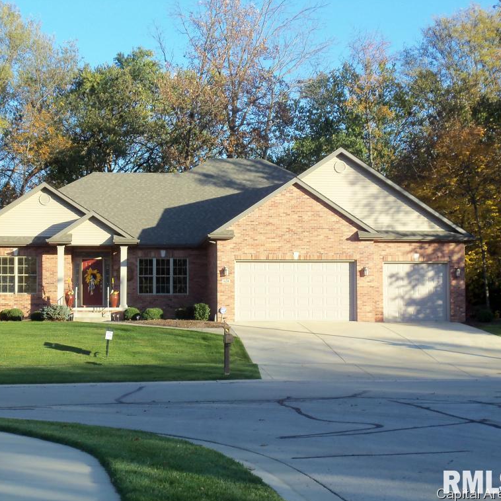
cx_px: 206
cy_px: 250
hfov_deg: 23.3
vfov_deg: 23.4
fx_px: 1212
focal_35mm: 74
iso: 80
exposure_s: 1/200
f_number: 4
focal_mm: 11.1
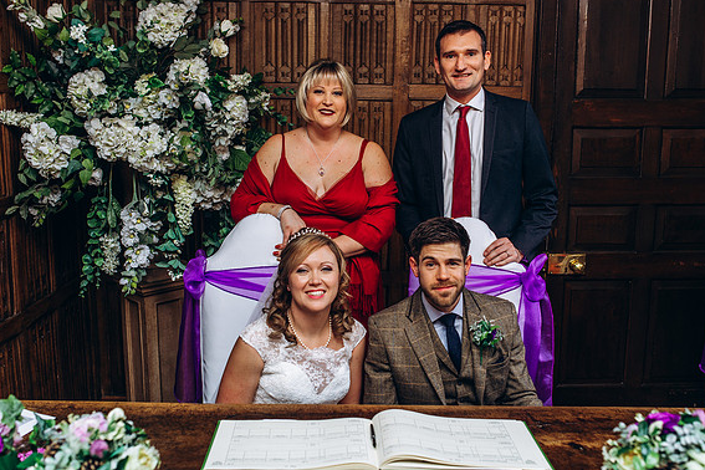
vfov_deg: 35.9
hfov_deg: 51.9
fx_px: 725
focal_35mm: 37
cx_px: 357
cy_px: 231
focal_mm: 35
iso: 320
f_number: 4
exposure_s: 1/80
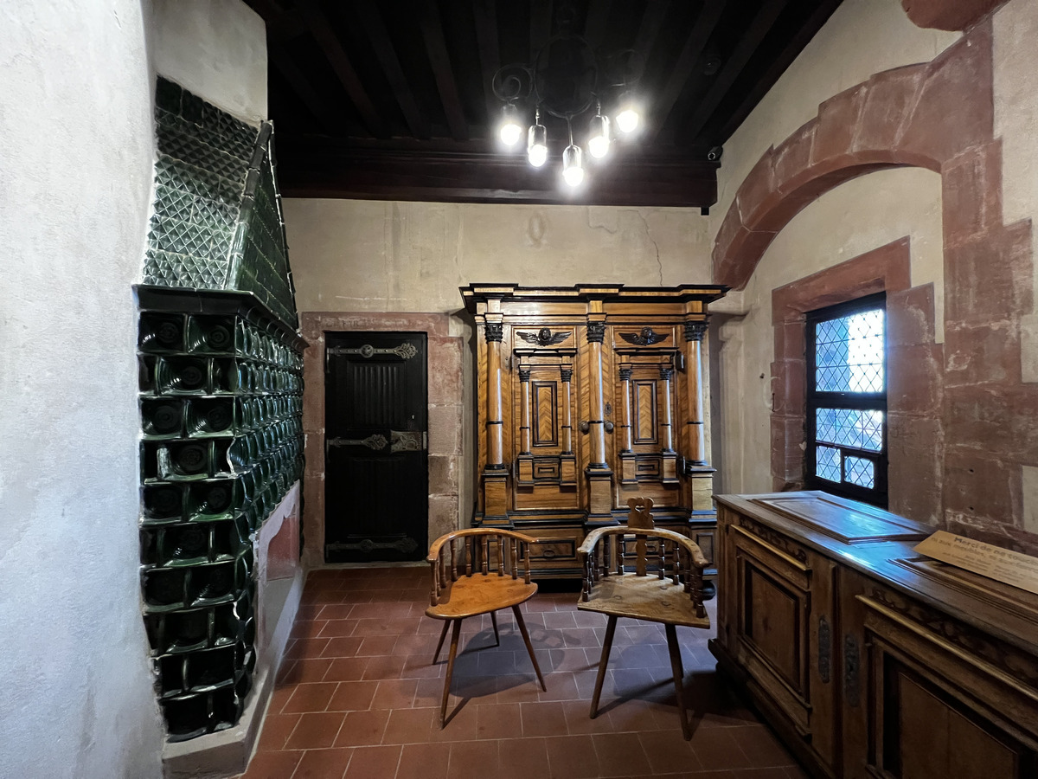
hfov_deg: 106.2
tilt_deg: -0.3
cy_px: 390
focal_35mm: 13
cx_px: 519
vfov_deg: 89.9
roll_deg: +0.7
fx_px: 390
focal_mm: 1.57
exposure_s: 1/50
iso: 800
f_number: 1.8
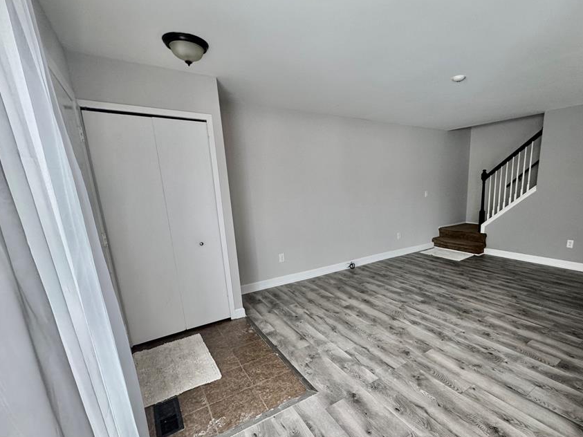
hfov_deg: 89.9
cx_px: 350
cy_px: 247
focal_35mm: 17
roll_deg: +2.2
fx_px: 286
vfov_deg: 74.4
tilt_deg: -11.8
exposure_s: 1/60
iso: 160
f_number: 2.2
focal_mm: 2.22
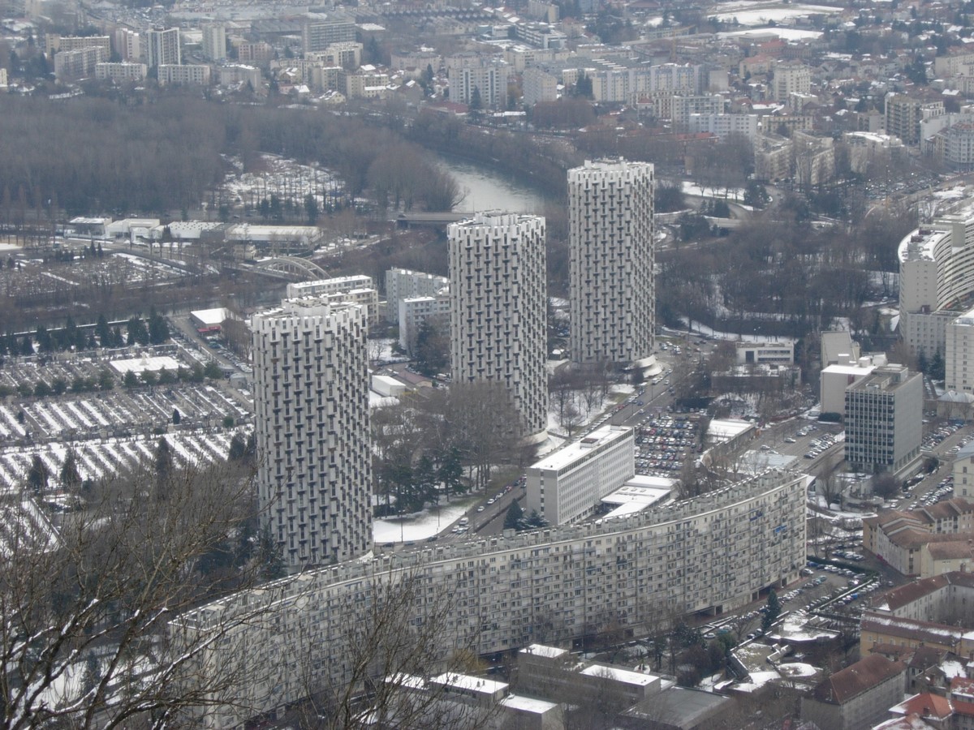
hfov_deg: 17.4
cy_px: 365
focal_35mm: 113
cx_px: 487
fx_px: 3180
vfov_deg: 13.1
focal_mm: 23.4
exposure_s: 1/456
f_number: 4.9
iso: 64
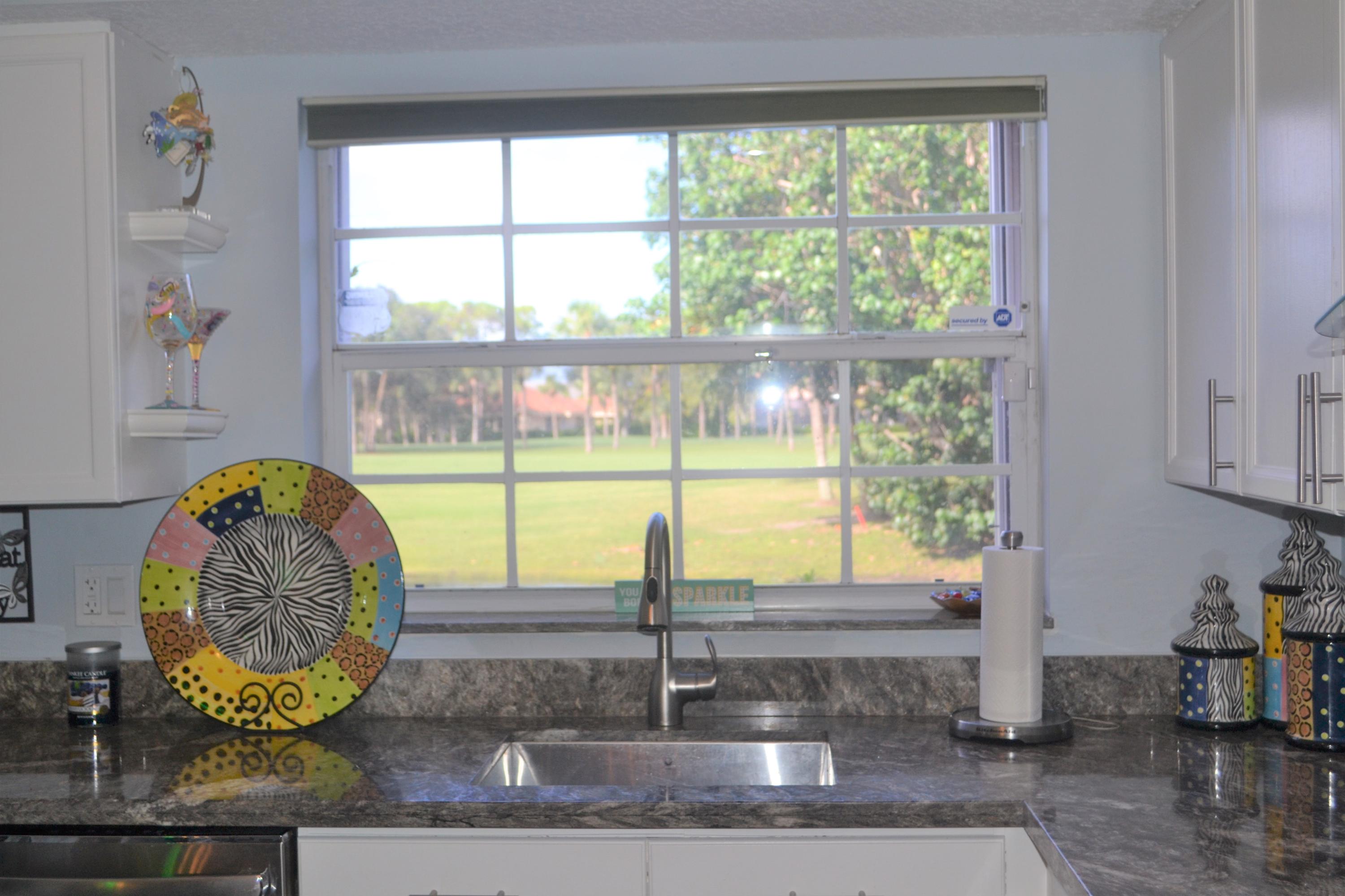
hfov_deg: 46.4
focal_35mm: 42
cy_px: 448
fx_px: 1569
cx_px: 672
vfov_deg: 31.9
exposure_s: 1/125
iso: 250
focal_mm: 28
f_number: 4.5
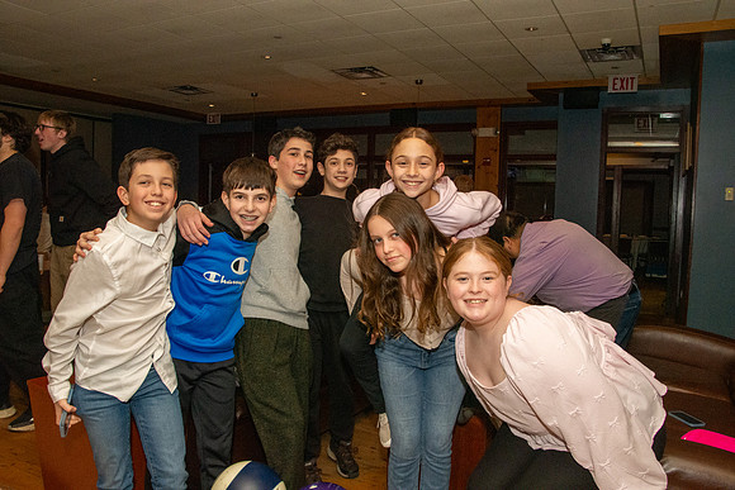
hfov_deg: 67.4
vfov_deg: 48.0
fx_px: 551
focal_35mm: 27
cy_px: 245
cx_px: 368
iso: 4000
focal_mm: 18
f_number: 11
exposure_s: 1/250
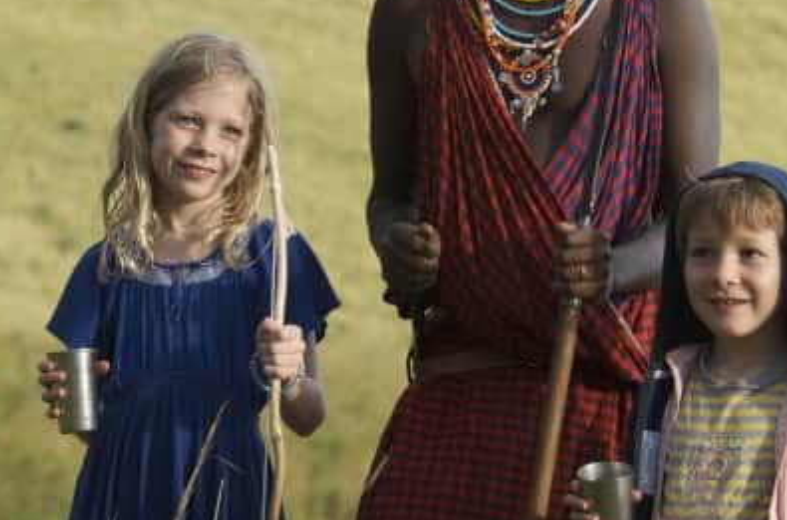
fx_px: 6627
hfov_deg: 6.8
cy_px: 295
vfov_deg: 4.5
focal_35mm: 304
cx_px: 305
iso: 400
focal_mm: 80
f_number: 5
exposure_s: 1/640
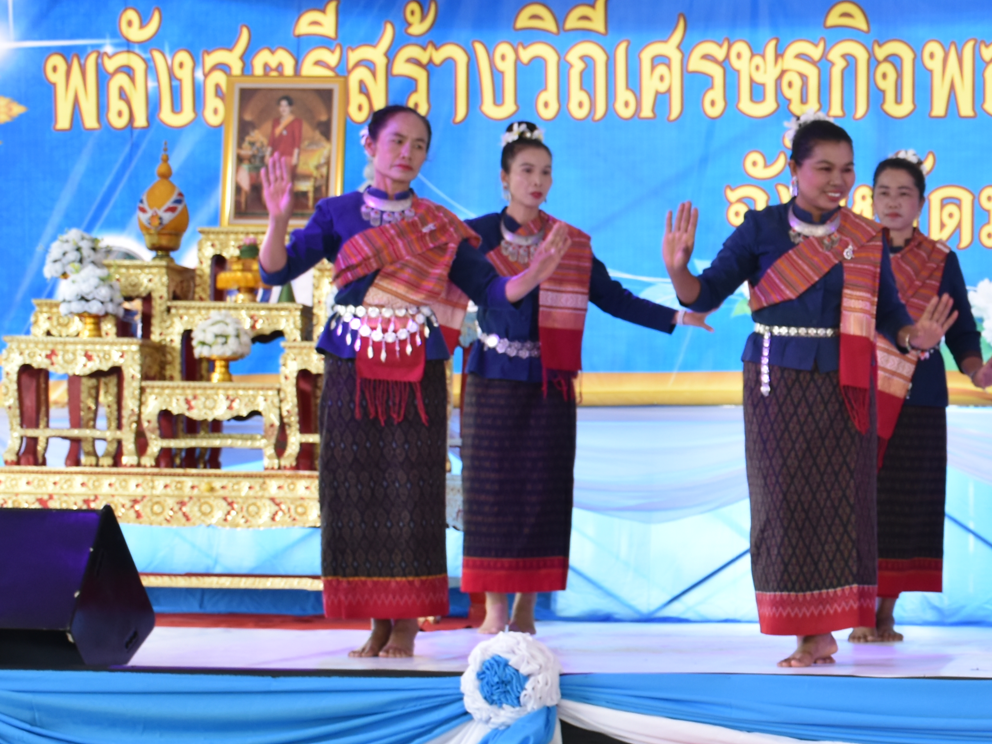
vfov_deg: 13.6
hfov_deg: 17.3
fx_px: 3124
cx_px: 1150
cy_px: 414
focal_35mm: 109
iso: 400
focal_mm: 32
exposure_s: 1/100
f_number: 5
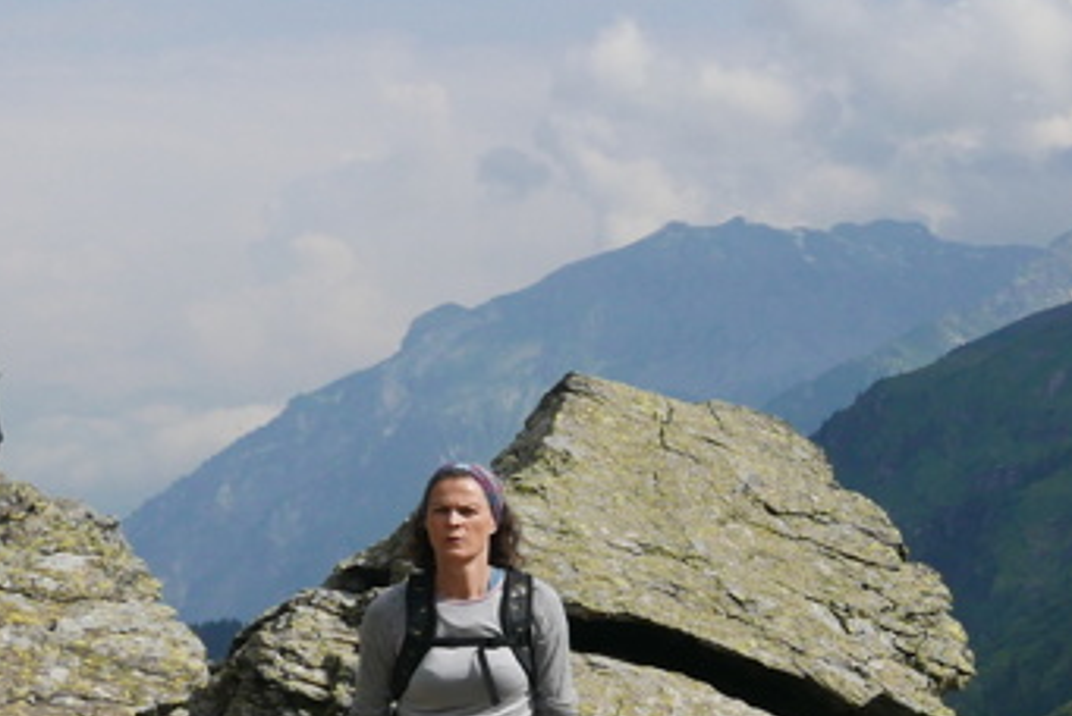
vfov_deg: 9.1
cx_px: 1793
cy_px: 430
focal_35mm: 151
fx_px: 4500
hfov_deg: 12.6
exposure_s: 1/1300
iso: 200
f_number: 5.6
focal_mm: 19.3
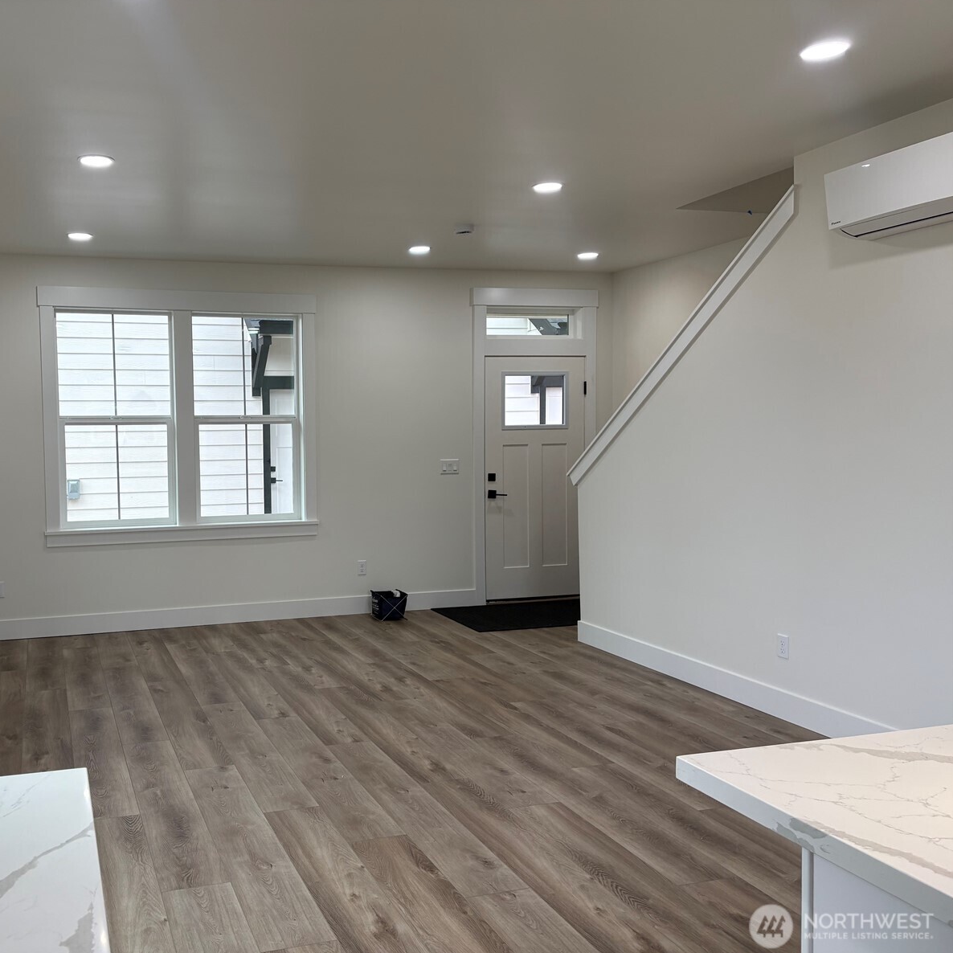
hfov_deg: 51.5
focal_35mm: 31
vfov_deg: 52.5
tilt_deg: -1.8
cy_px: 476
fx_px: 966
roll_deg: +0.5
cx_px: 315
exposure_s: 1/122
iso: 64
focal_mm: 5.96
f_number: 1.6
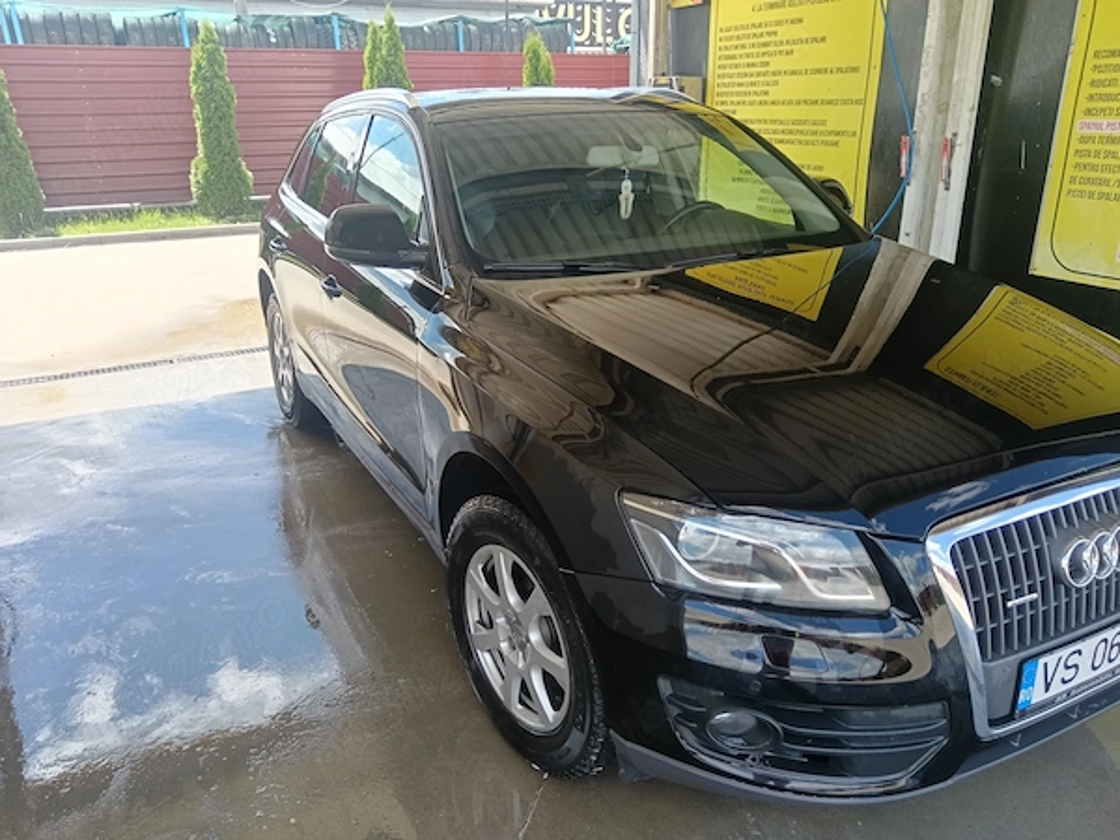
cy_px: 420
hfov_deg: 65.3
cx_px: 560
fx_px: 874
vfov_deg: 51.4
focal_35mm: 27
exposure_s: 1/121
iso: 100
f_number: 1.9
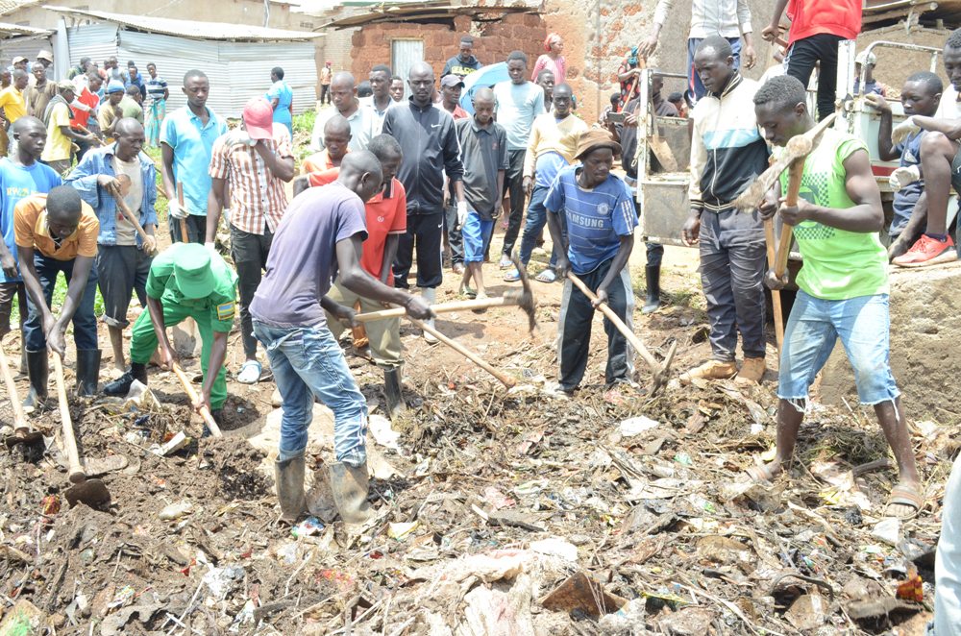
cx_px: 480
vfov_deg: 36.7
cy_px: 318
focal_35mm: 36
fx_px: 959
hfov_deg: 53.2
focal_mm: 24
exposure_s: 1/160
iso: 400
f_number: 10
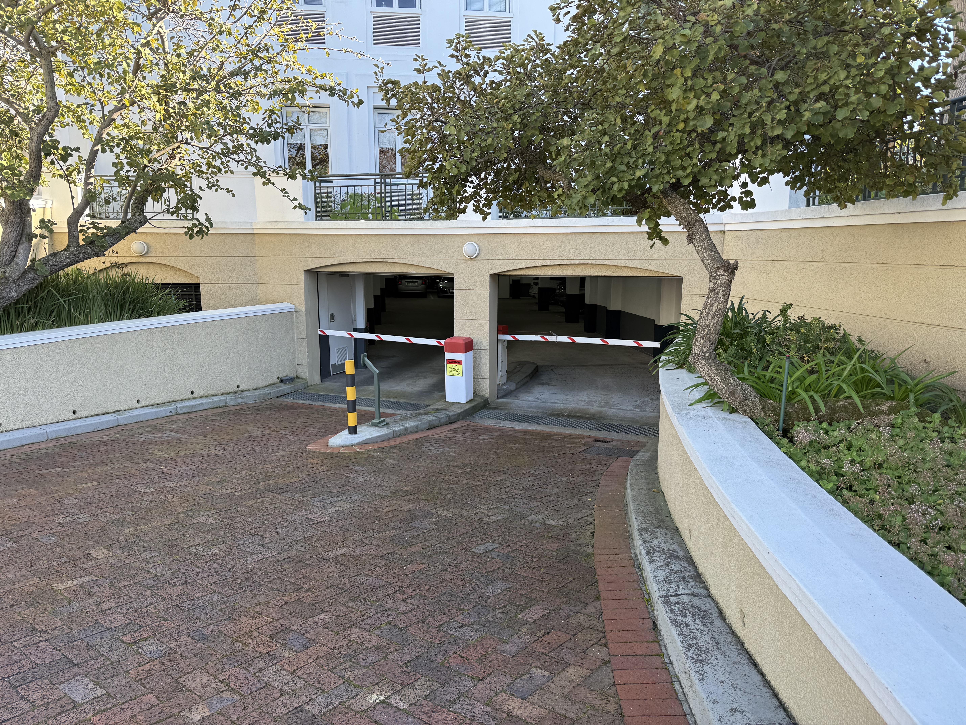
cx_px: 483
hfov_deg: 71.6
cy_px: 362
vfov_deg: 56.8
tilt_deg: -8.5
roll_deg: -1.4
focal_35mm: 24
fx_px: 670
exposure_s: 1/315
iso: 80
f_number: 1.78
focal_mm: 6.76
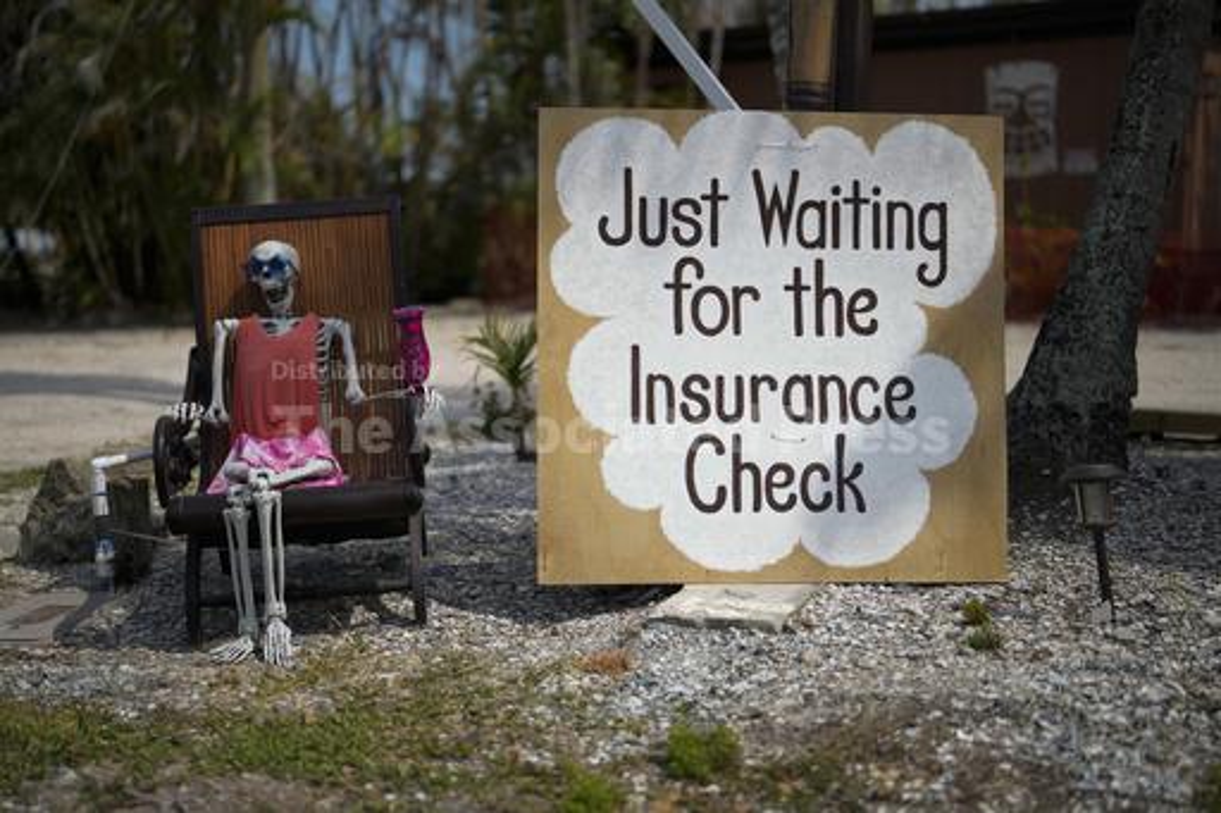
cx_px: 610
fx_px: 1695
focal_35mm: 50
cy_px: 406
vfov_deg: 27.0
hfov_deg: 39.6
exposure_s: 1/32000
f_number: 1.2
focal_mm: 50
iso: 320
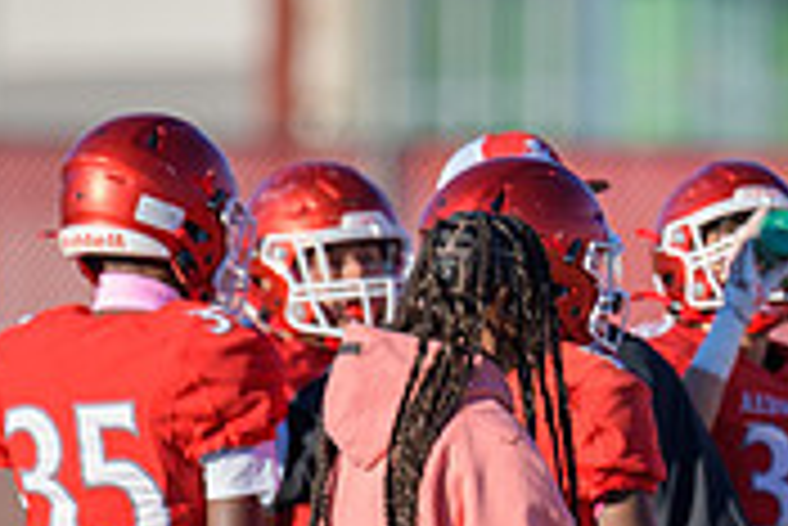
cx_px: 702
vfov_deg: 1.4
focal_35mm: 995
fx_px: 21797
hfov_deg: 2.1
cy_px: 632
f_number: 2.8
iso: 400
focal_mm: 300
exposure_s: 1/4000
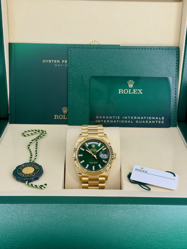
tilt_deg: -26.1
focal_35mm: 48
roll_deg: -1.8
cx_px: 94
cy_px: 124
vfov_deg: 39.7
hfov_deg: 30.3
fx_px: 346
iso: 80
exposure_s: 1/117
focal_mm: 6.76
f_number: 1.78
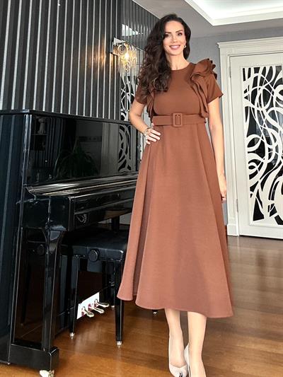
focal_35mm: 30
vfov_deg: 60.0
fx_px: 327
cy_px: 188
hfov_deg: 46.8
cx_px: 142
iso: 100
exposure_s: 1/60
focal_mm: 2.69
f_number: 1.9
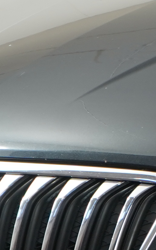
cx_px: 485
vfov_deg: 5.1
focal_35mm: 415
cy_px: 141
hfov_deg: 3.1
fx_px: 2822
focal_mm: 56
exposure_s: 1/60
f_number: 5
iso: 400
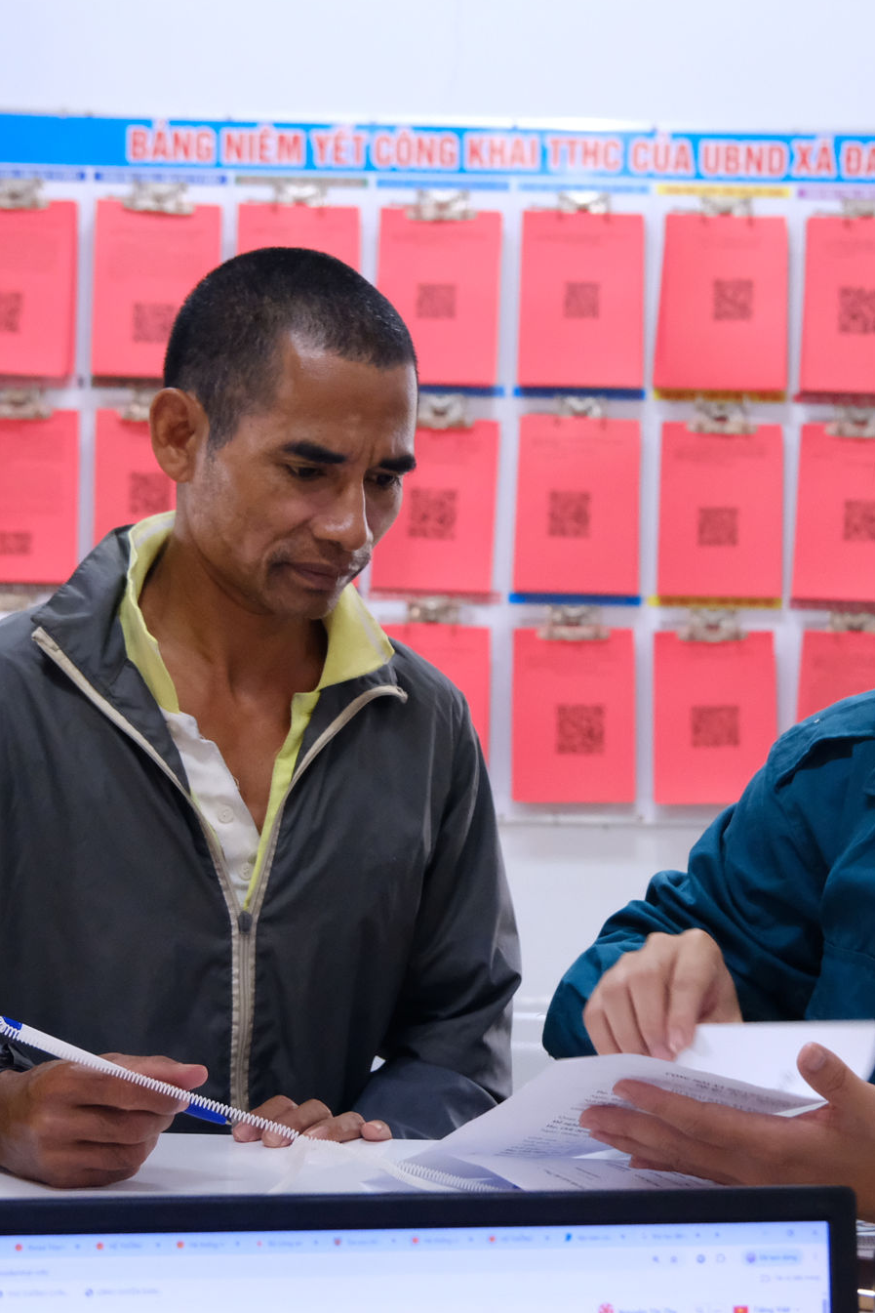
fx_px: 2551
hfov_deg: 19.3
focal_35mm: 70
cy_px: 659
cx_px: 647
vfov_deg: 28.8
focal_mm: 30.8
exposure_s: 1/250
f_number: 4
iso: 5000
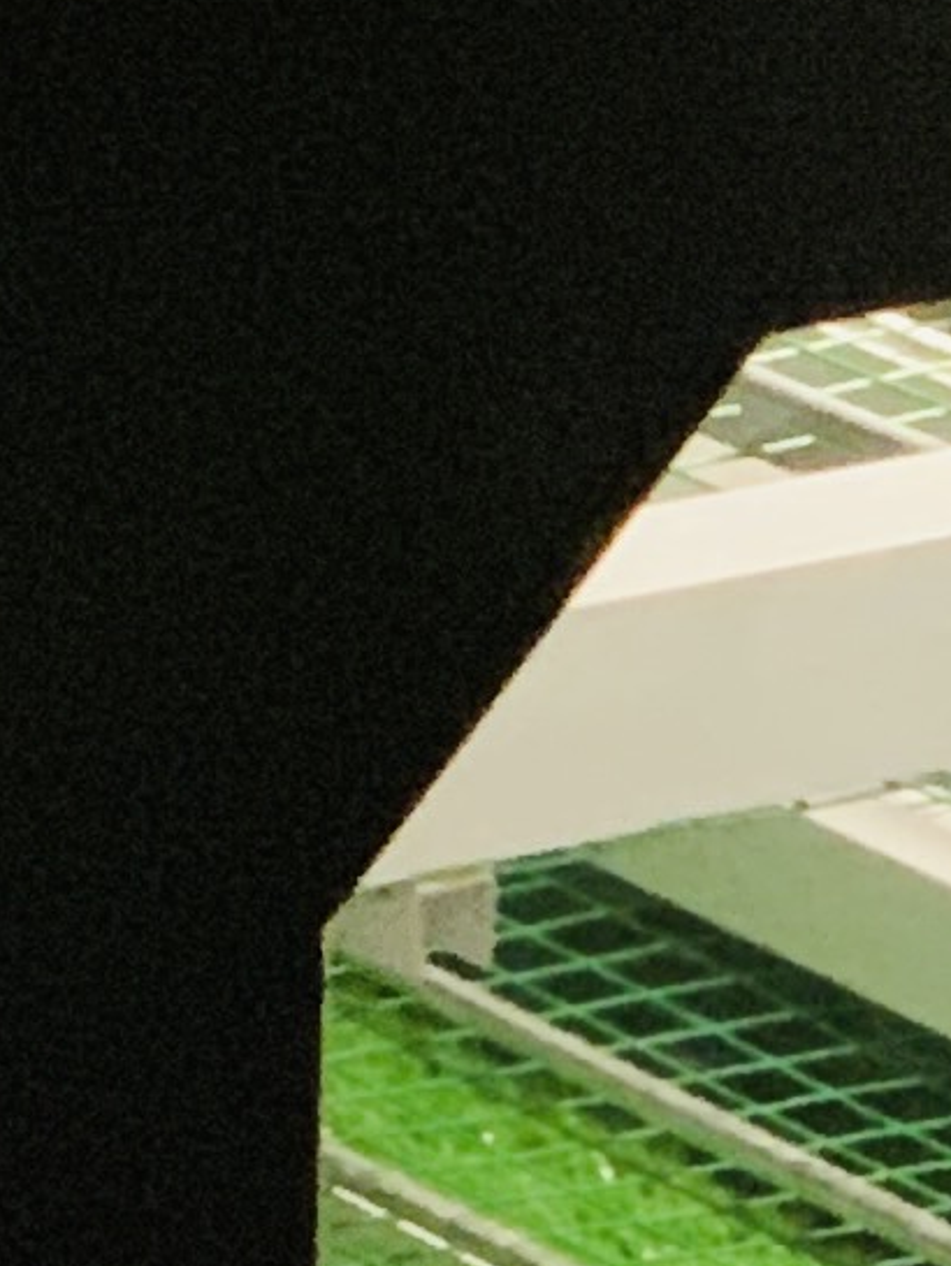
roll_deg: -0.9
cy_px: -72
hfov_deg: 3.9
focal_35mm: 384
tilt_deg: -14.0
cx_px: -63
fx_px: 14055
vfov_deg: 5.1
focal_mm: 6
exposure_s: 1/25
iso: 640
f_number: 2.4
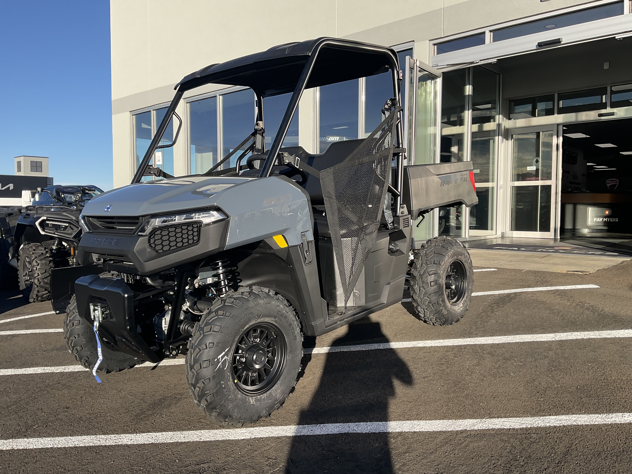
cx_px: 316
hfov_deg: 61.7
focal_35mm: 29
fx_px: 529
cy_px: 237
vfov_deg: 48.2
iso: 16
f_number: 1.8
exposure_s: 1/1279
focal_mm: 3
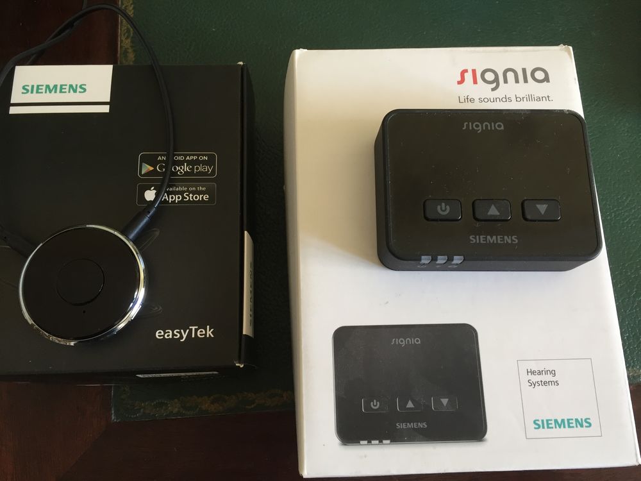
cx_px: 320
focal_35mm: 29
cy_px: 240
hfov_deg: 61.7
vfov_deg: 48.2
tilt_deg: -78.2
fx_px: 537
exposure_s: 1/33
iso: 80
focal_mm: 4.15
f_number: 2.2
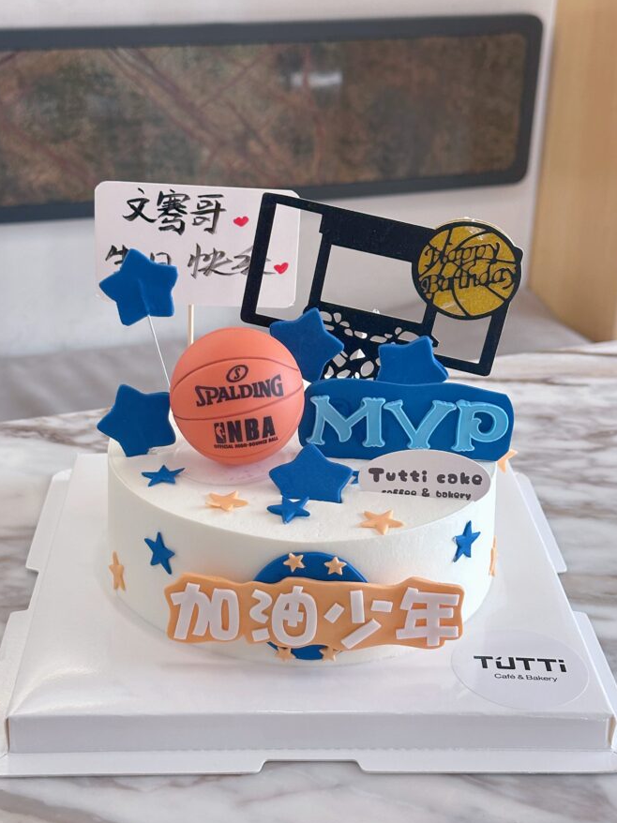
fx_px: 1332
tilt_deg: -22.1
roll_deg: -0.3
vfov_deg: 34.4
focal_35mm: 56
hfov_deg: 26.1
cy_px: 430
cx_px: 295
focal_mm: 6.86
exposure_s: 1/50
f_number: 1.78
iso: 100
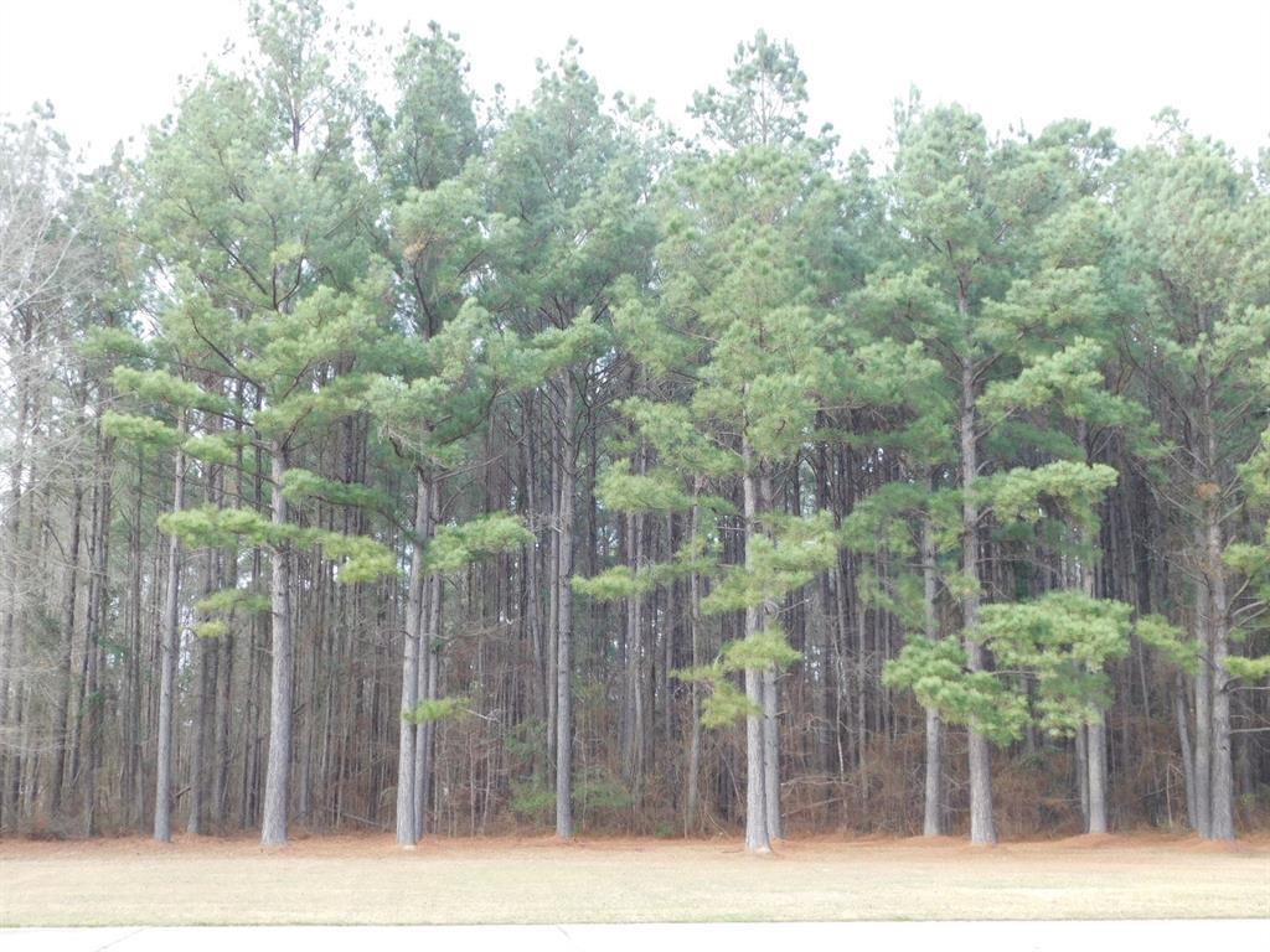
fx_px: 1651
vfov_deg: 32.2
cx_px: 635
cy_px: 476
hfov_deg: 42.1
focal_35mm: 45
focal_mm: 8
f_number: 3.7
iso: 125
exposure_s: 1/60
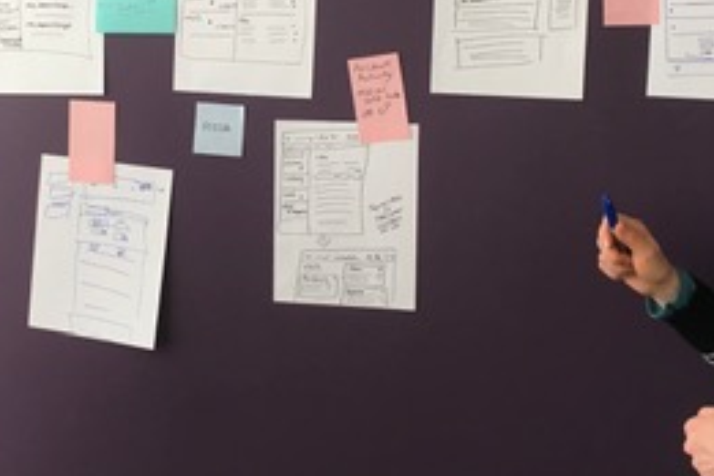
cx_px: 216
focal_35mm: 74
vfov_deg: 18.3
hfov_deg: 27.1
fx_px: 1468
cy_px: 112
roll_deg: -2.2
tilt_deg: -5.8
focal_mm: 4.15
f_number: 2.2
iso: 25
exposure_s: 1/40
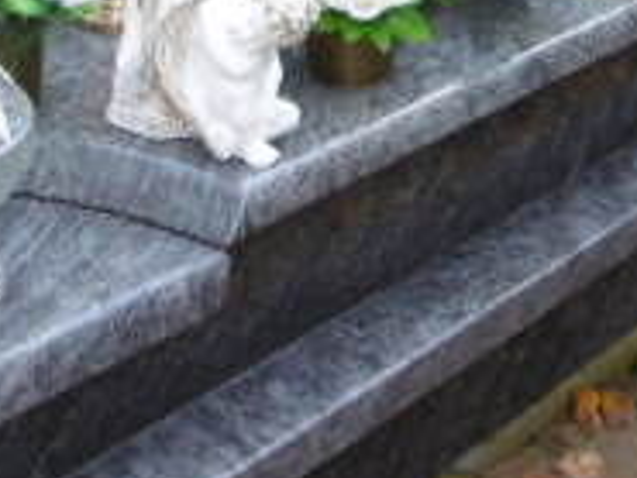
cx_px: 248
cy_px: -103
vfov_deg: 17.0
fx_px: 1528
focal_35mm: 83
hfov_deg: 23.5
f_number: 3.1
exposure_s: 1/60
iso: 100
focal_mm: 4.3
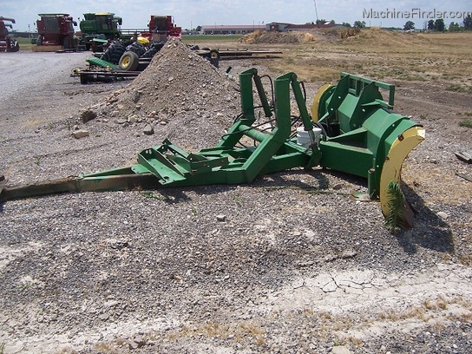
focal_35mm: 33
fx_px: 450
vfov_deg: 42.9
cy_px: 177
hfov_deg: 55.4
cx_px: 236
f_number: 4
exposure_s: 1/1000
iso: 80
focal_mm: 5.5
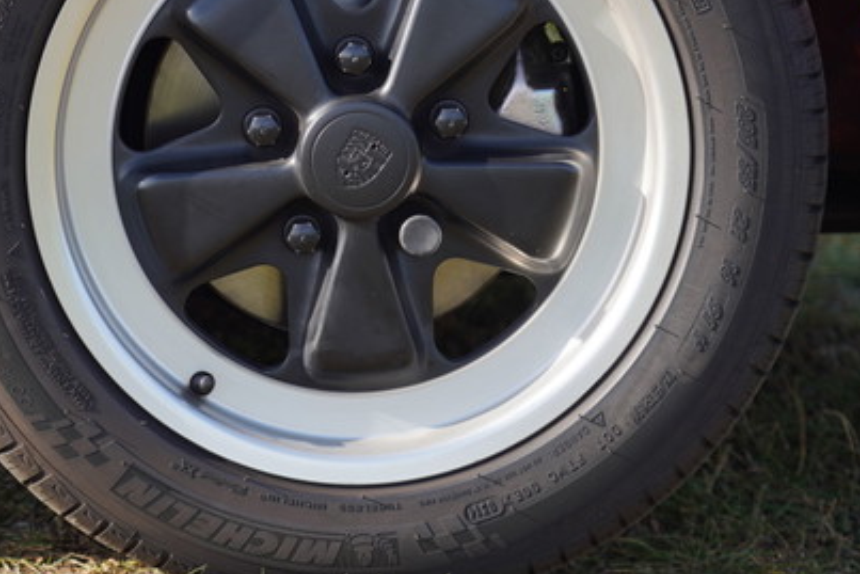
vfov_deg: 8.9
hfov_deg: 13.3
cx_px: 362
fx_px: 3680
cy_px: 147
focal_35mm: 154
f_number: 4.5
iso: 100
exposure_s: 1/320
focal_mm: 81
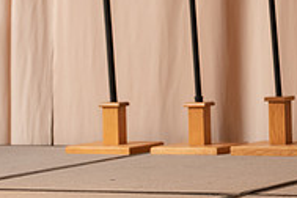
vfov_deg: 5.4
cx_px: 360
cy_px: -43
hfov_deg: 8.1
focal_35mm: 252
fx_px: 2079
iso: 2000
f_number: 3.5
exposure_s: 1/160
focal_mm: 82
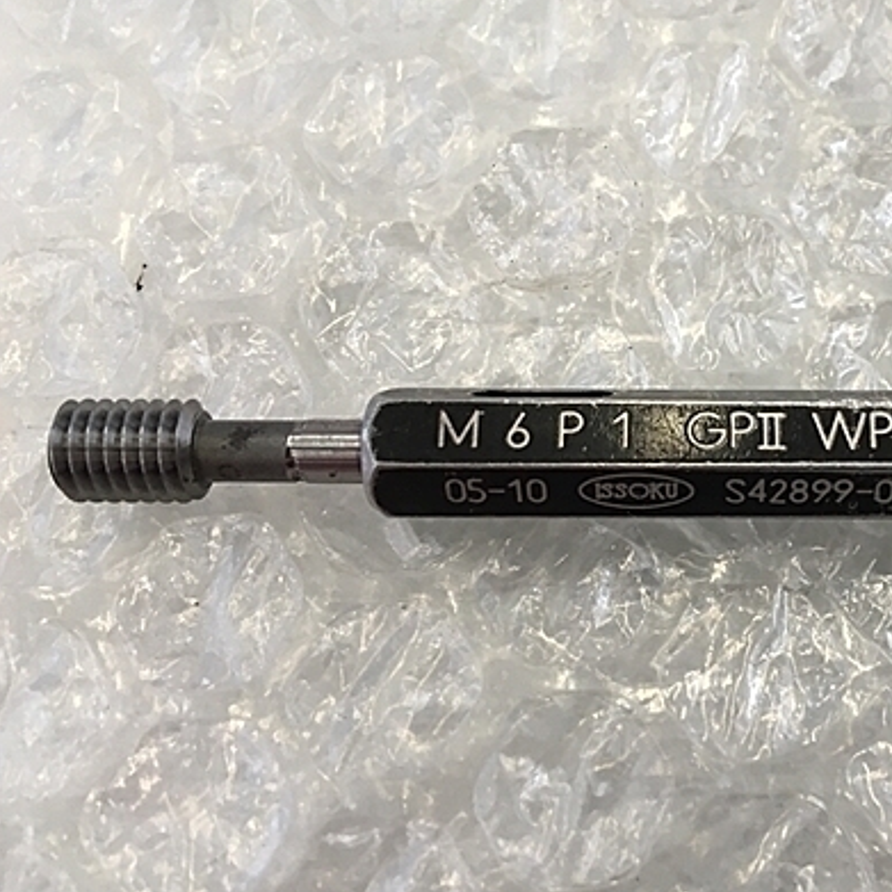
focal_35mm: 42
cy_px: 456
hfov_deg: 38.7
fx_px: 1224
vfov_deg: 40.0
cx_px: 696
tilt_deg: -70.6
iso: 25
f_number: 2.2
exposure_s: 1/30
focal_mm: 4.15
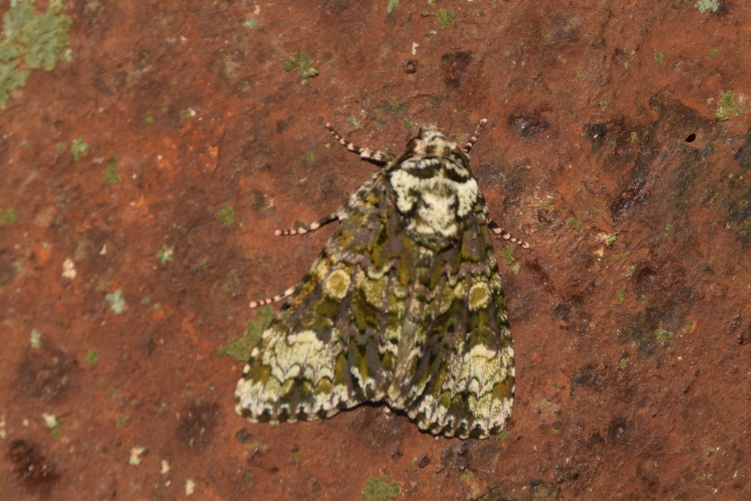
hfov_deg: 9.8
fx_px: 4380
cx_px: 376
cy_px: 250
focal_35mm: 210
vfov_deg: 6.5
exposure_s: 1/60
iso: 100
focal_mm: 140
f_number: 13
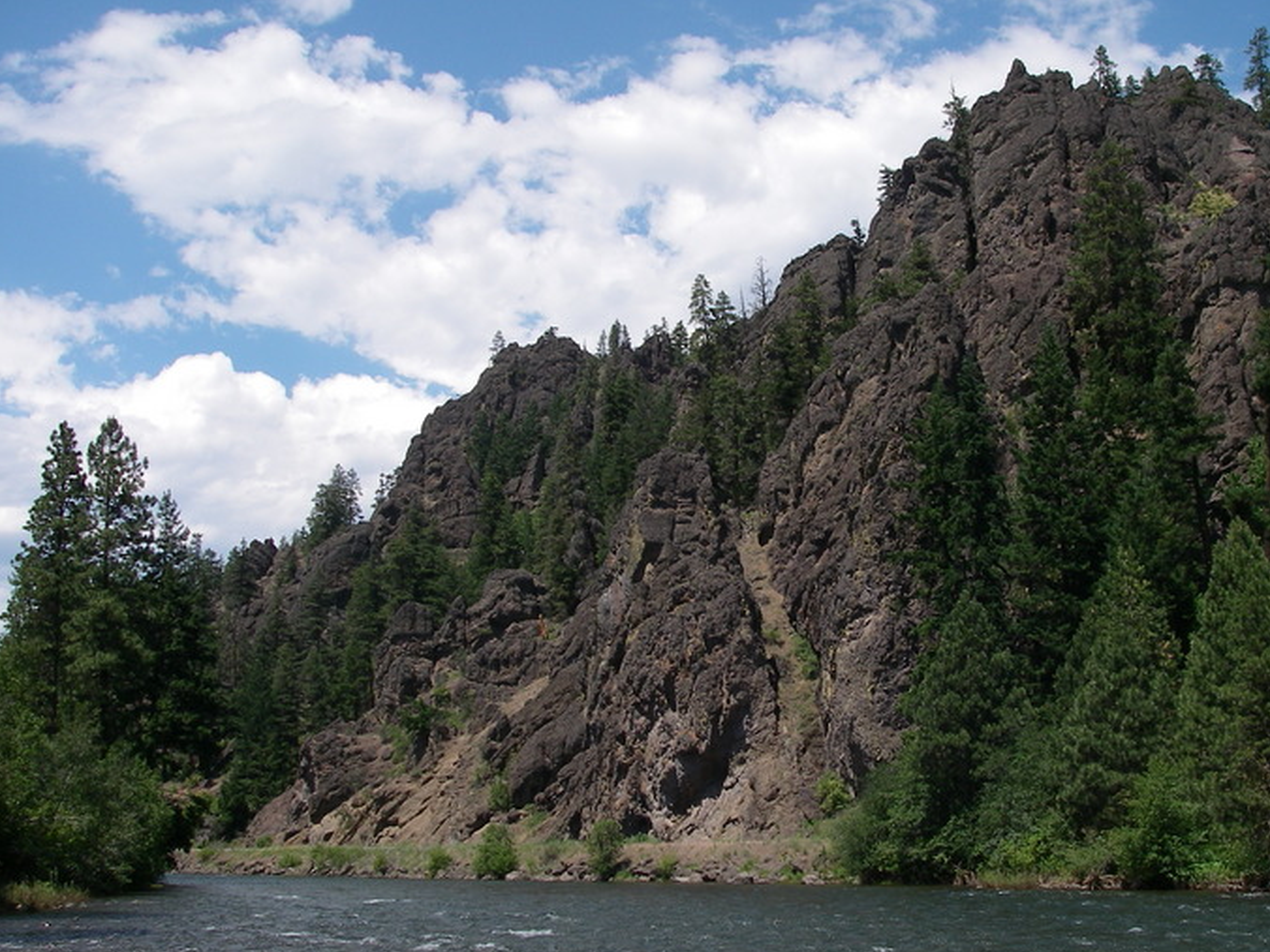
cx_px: 736
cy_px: 516
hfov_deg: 41.9
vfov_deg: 32.2
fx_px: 1651
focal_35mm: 45
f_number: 6.6
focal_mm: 6.3
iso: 64
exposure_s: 1/250
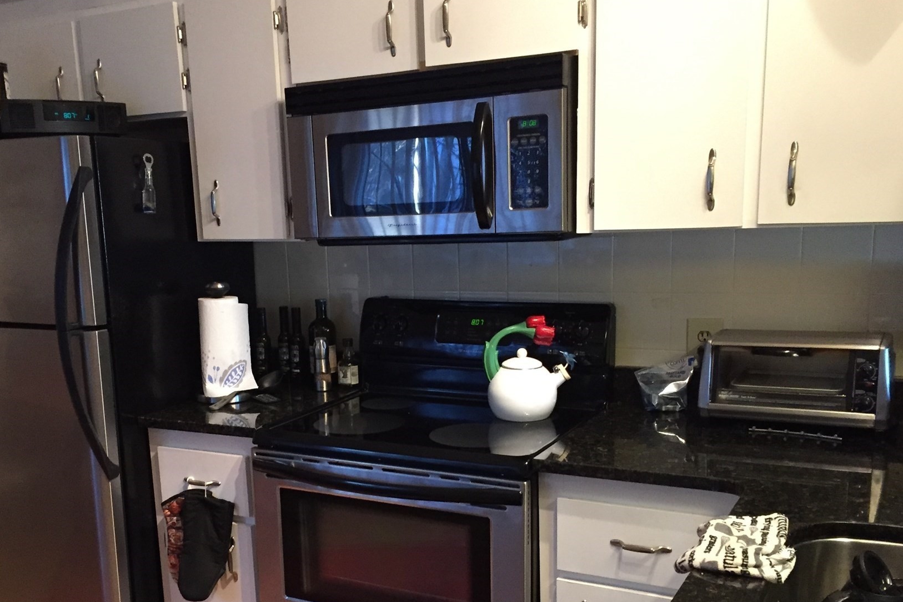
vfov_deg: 34.7
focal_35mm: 38
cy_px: 402
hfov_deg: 50.4
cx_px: 373
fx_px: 953
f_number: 2.2
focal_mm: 4.15
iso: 250
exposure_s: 1/30
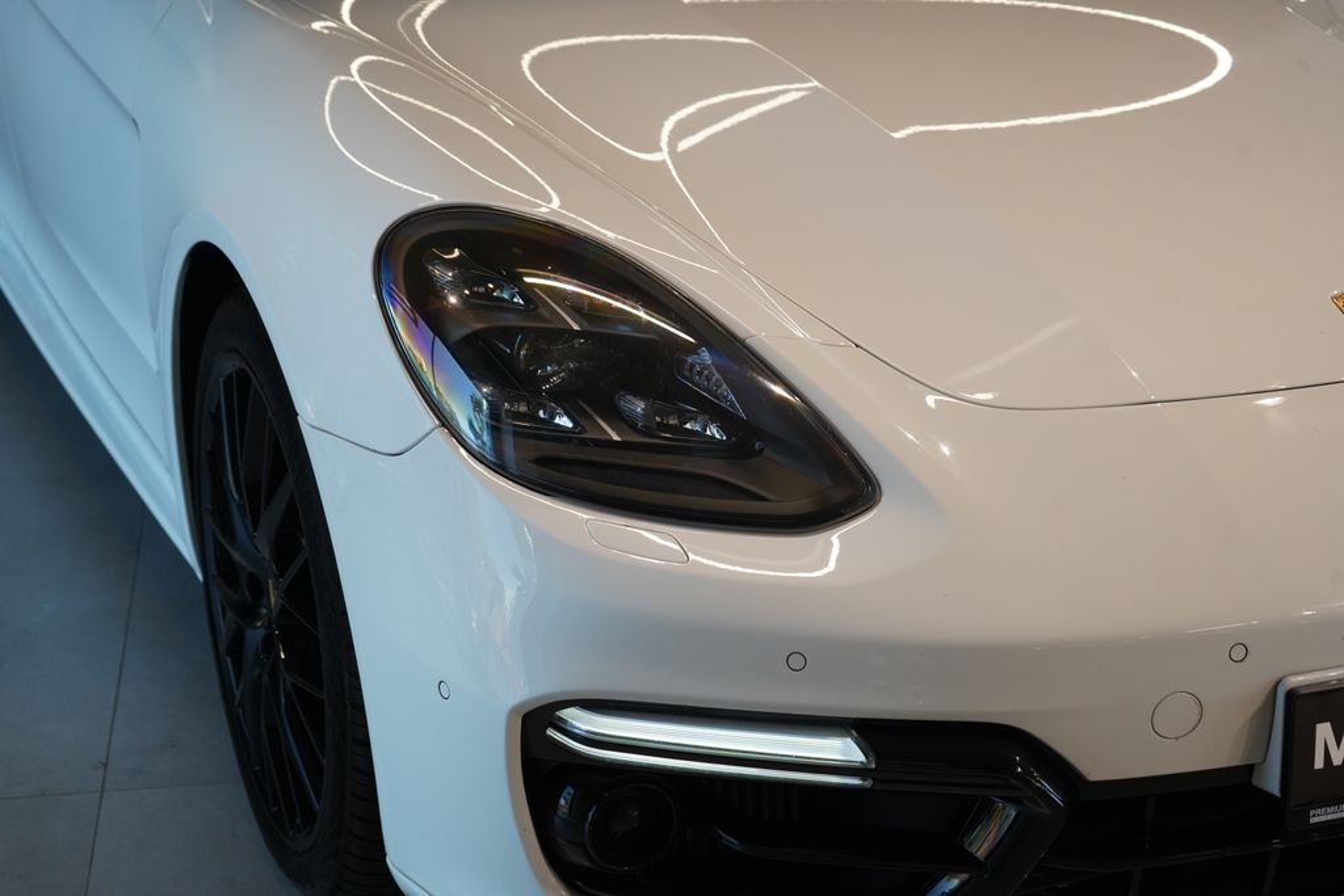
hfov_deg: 30.5
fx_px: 2464
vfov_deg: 20.6
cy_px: 448
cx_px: 672
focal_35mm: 66
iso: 2000
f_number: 5.6
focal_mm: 66
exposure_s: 1/160
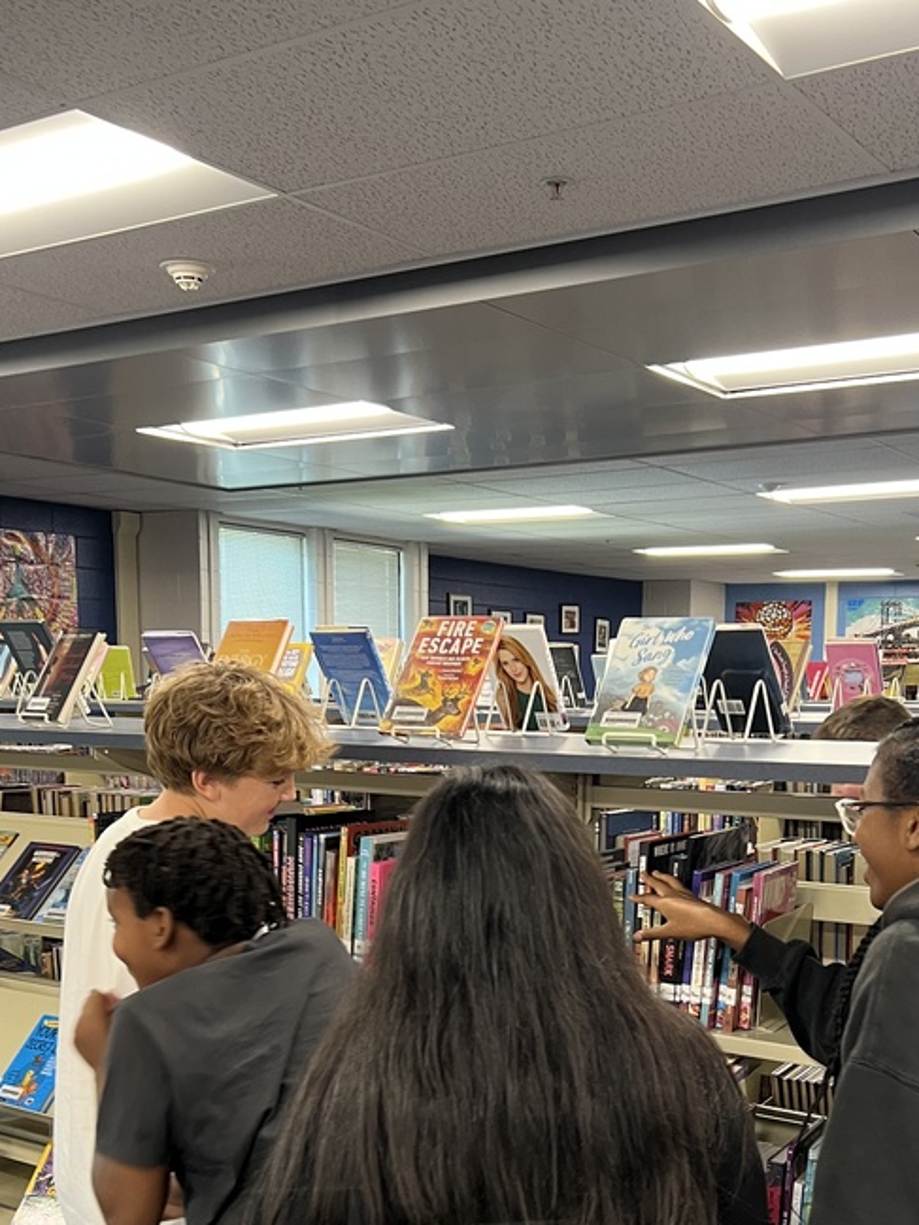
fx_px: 1451
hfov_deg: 35.1
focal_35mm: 41
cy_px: 881
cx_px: 530
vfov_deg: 44.6
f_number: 1.5
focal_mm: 5.7
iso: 160
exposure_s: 1/60
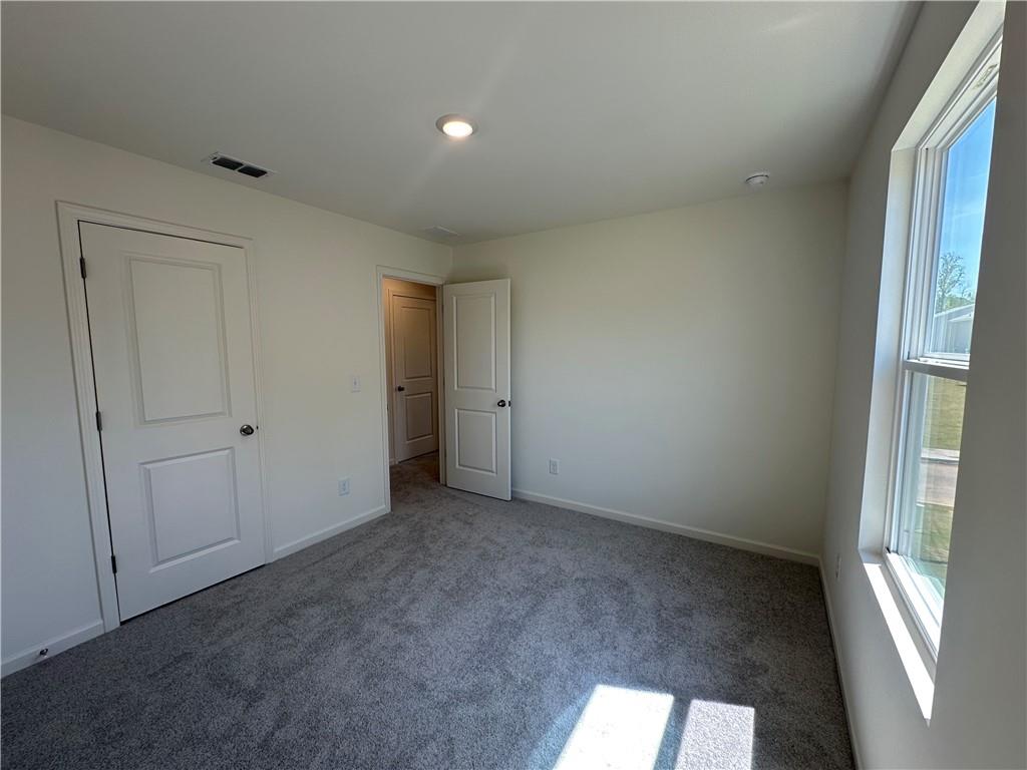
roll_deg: +0.3
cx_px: 514
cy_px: 385
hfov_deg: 102.1
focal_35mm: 14
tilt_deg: -5.4
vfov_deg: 85.7
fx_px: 415
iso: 50
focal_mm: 2.22
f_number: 2.2
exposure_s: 1/120
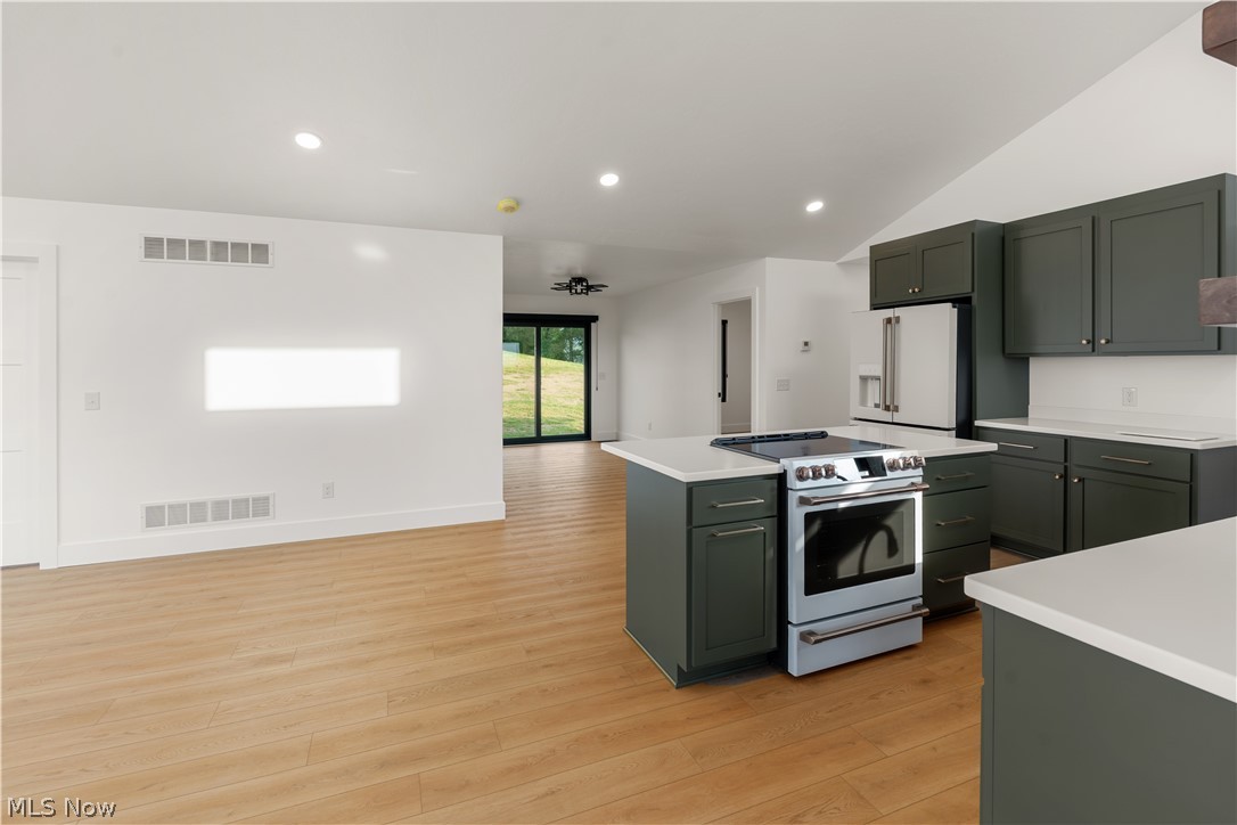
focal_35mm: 16
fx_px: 550
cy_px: 412
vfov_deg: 73.7
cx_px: 618
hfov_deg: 96.7
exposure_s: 1/8
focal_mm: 16
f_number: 8
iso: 100
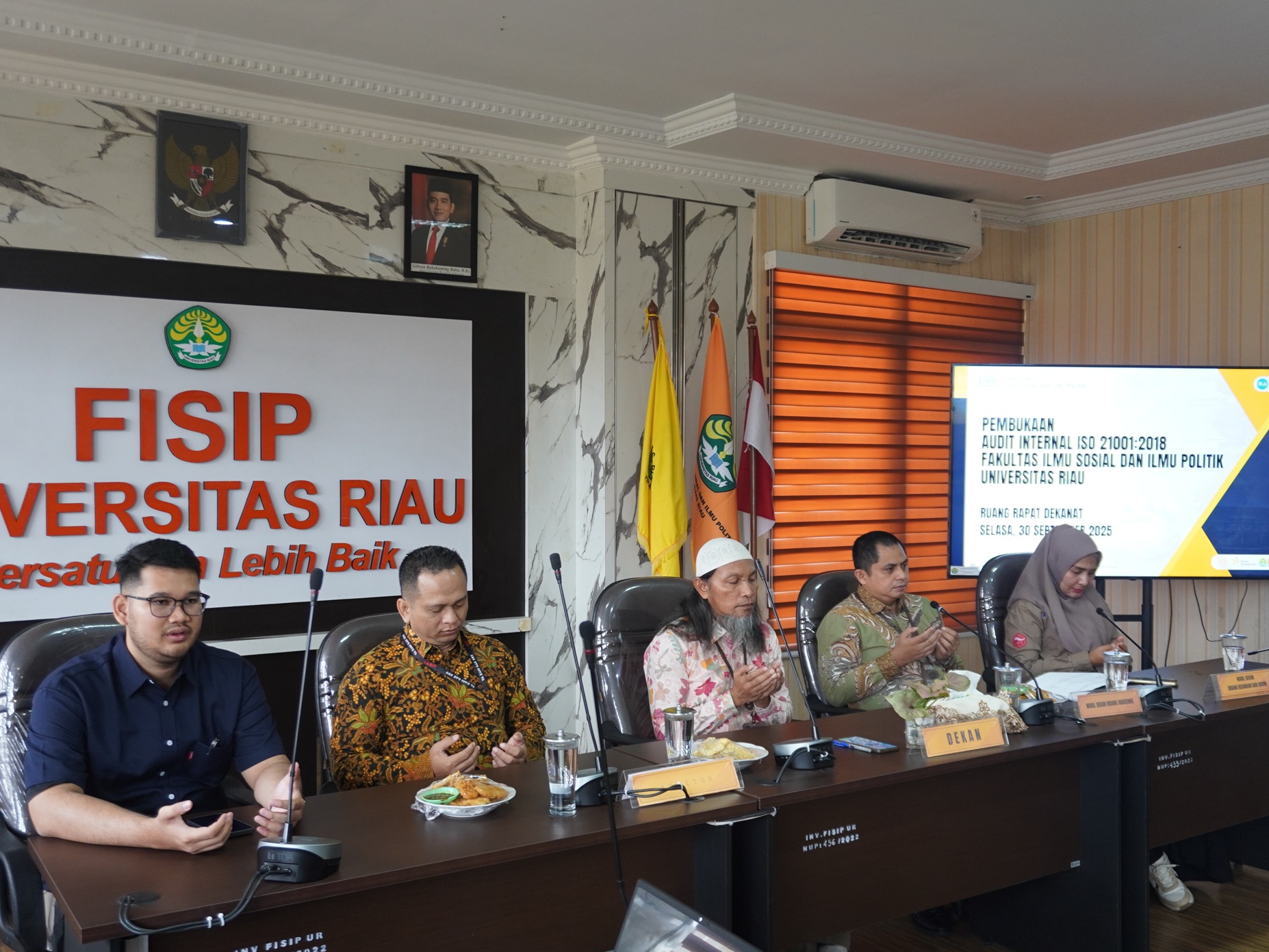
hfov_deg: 55.3
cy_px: 476
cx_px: 621
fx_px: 1210
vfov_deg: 43.0
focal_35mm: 33
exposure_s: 1/30
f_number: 4
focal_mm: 20
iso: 640
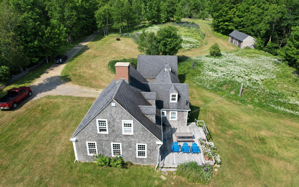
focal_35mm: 23
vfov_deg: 53.0
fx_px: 187
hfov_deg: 77.2
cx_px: 148
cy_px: 90
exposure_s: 1/1500
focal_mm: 8.38
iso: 110
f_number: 2.8
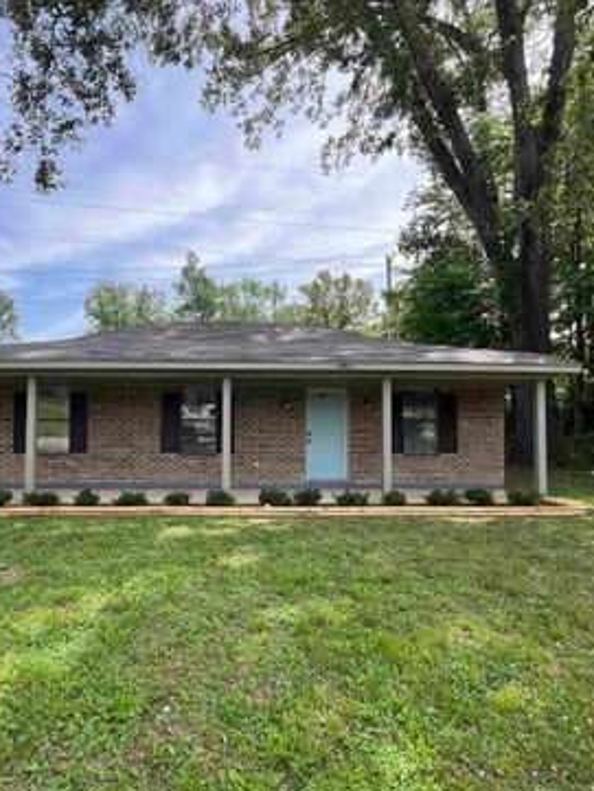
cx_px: 245
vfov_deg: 87.7
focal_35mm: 18
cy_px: 409
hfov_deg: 71.1
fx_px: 412
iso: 32
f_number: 1.8
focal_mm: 1.57
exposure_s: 1/504
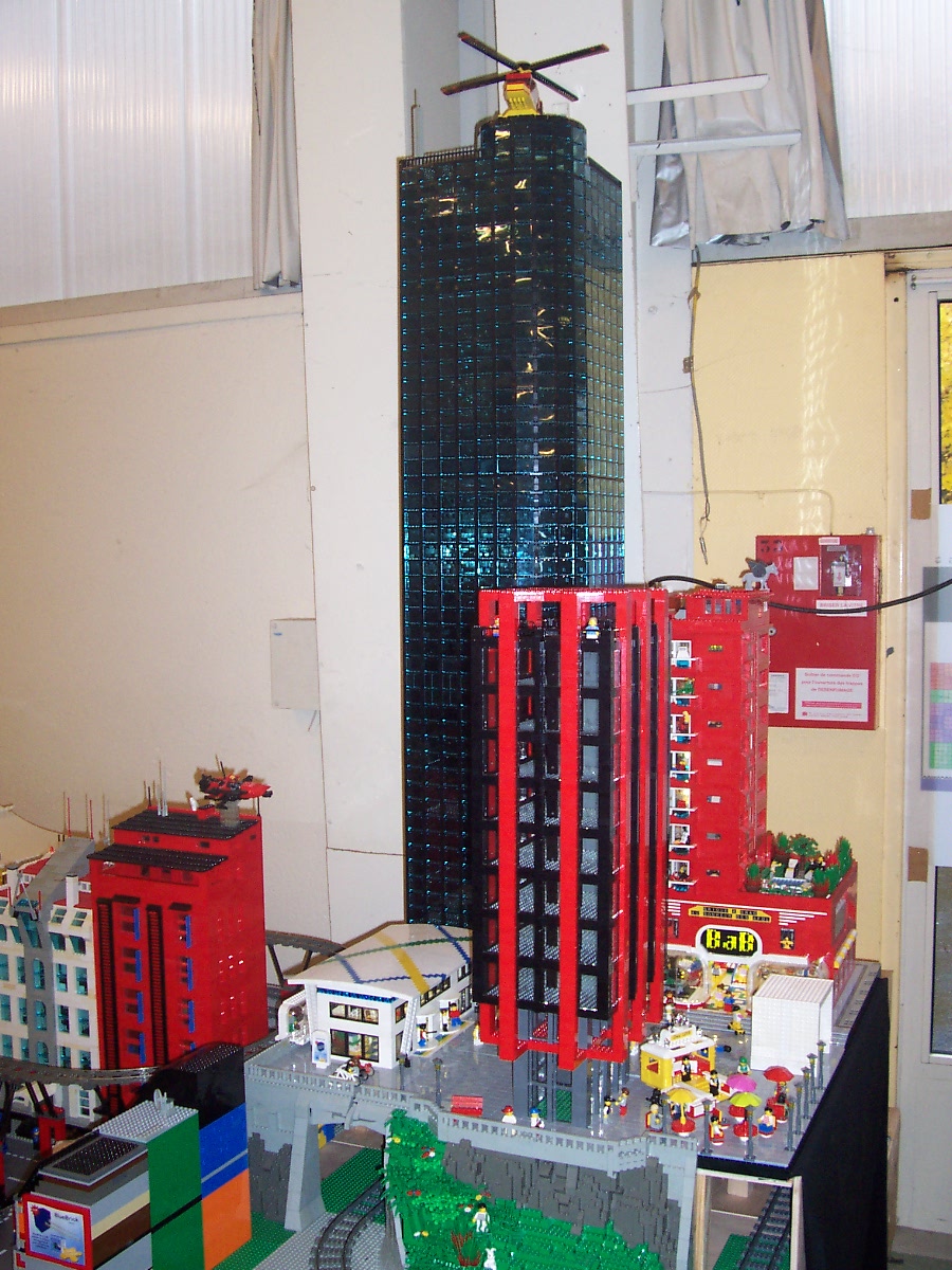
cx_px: 476
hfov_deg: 38.7
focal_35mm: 37
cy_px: 635
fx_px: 1357
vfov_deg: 50.1
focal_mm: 5.6
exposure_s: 1/60
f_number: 2.8
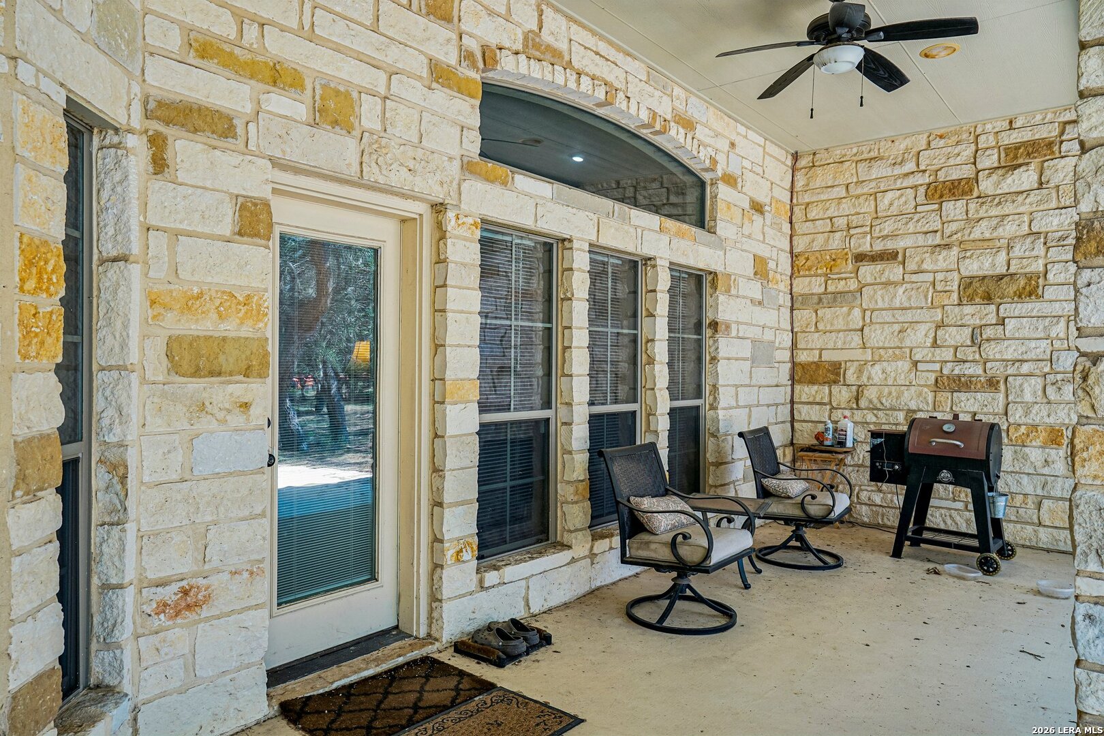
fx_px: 767
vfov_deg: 51.3
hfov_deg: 71.5
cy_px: 368
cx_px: 552
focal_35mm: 25
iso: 200
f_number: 8
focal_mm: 25
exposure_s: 1/50
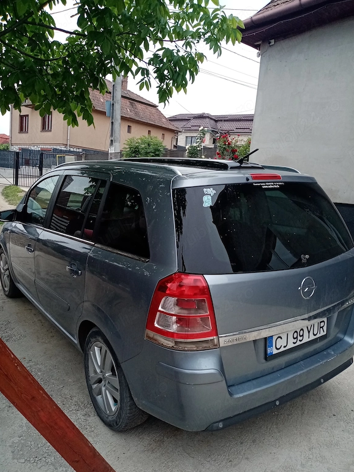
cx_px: 171
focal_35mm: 27
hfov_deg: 51.4
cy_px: 243
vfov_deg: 65.3
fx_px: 368
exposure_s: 1/1030
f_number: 1.8
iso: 115
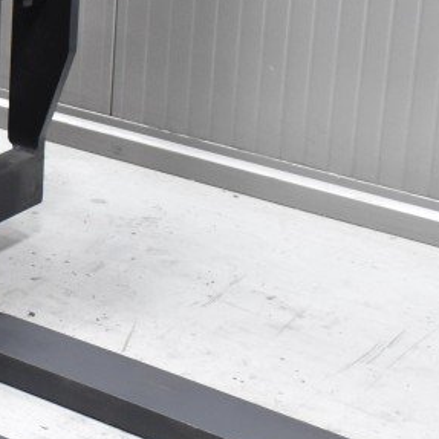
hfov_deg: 13.5
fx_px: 1762
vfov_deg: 14.1
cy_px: 87
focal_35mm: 123
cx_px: -199
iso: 1600
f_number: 4.5
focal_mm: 23
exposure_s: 1/25
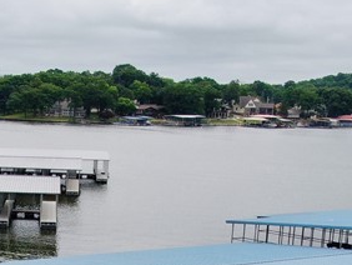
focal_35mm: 87
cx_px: 34
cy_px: 374
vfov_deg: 15.9
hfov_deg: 22.0
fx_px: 885
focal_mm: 4.39
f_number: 2.8
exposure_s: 1/800
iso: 100
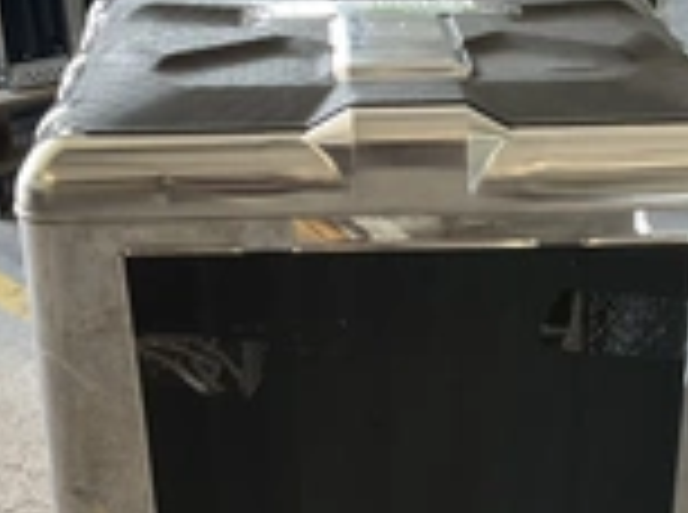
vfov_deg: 18.9
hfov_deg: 25.6
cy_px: 472
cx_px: 445
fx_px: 1507
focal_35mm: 76
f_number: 1.8
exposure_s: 1/60
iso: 40
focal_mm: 3
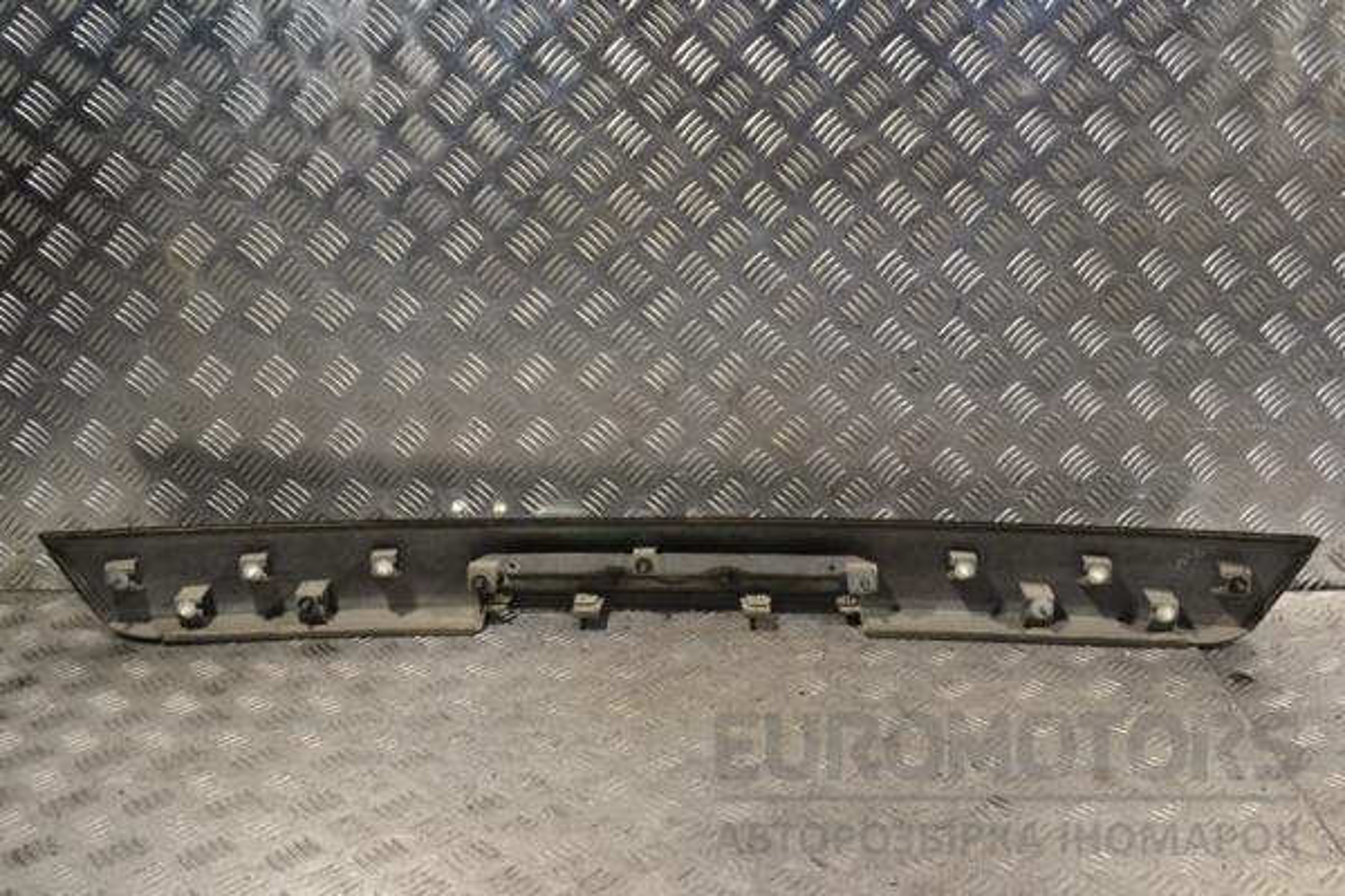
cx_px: 672
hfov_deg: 53.1
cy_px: 448
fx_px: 1345
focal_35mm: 36
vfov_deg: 36.9
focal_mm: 24
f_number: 9
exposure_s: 1/320
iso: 3200
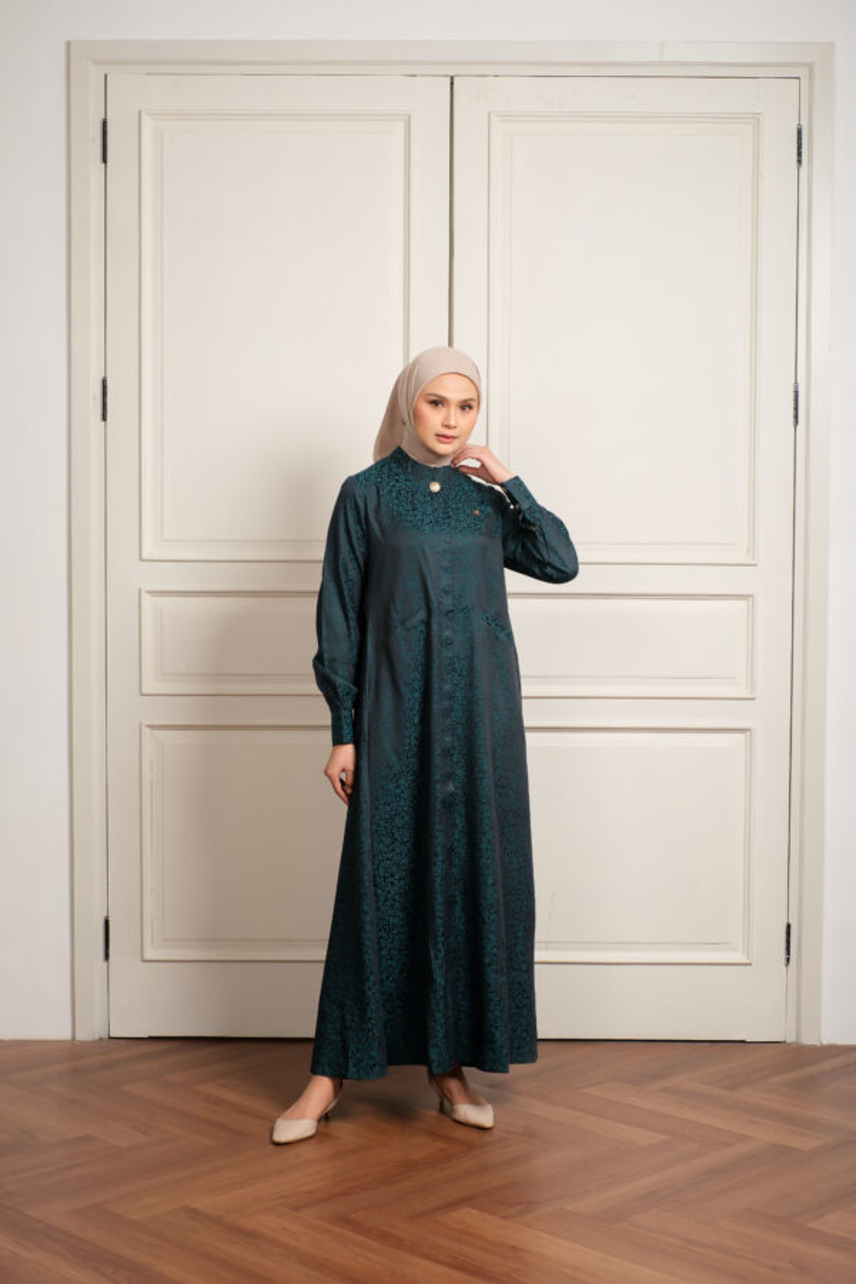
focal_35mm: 53
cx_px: 428
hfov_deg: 25.5
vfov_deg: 37.5
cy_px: 642
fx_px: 1890
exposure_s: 1/200
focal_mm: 35
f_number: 5.6
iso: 250
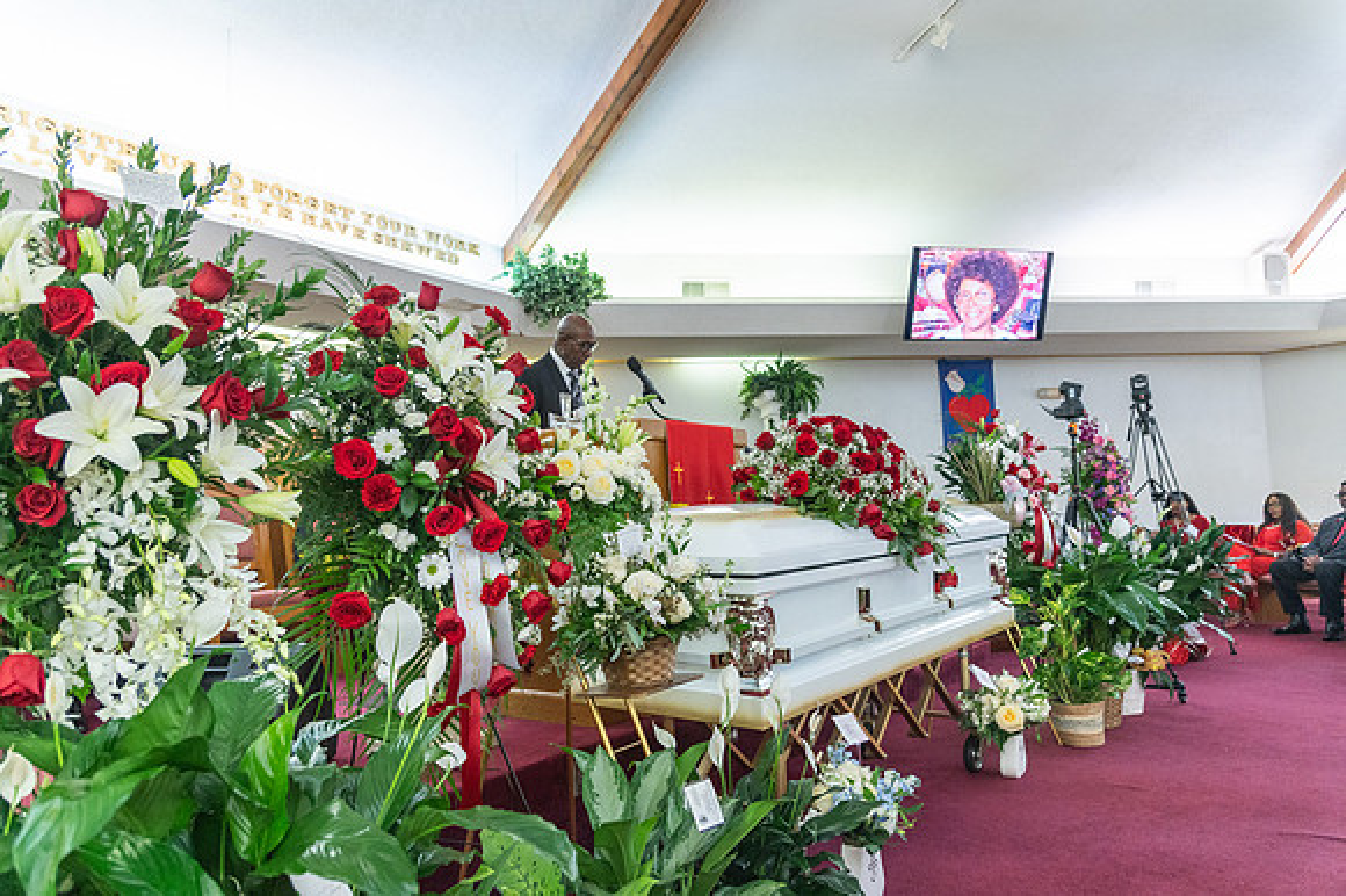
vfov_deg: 51.3
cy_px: 452
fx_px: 933
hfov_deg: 71.6
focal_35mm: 25
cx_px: 649
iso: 1600
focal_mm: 24
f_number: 4
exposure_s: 1/100
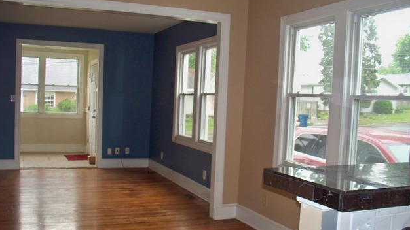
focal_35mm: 39
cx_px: 202
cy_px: 129
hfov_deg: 51.6
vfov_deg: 30.4
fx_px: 424
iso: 250
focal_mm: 7.54
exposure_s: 1/30
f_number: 2.8
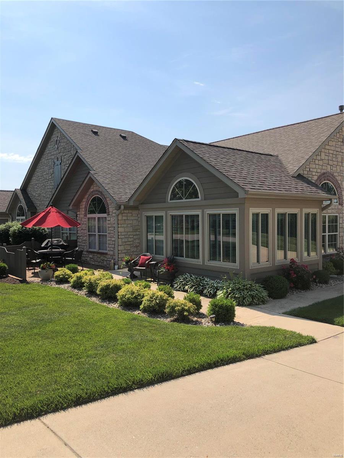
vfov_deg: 63.4
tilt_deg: -1.3
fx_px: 371
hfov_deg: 49.7
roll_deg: +0.3
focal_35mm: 28
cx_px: 172
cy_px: 229
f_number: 1.8
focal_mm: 4
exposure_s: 1/3040
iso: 20
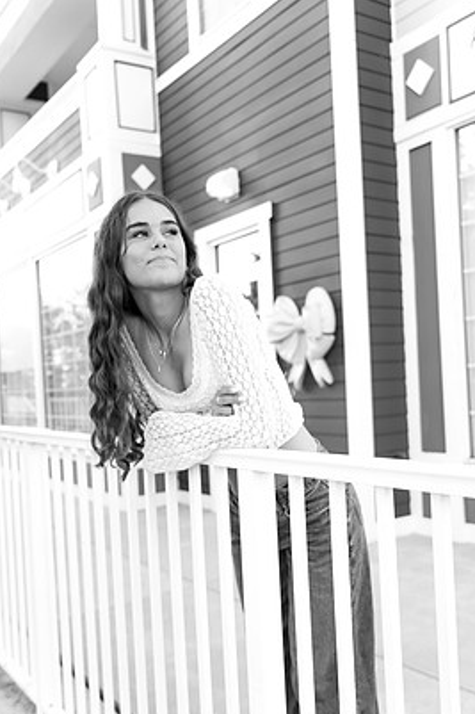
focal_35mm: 37
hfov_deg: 35.9
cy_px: 386
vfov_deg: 51.8
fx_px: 733
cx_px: 259
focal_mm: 33
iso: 1600
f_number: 4
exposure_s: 1/500
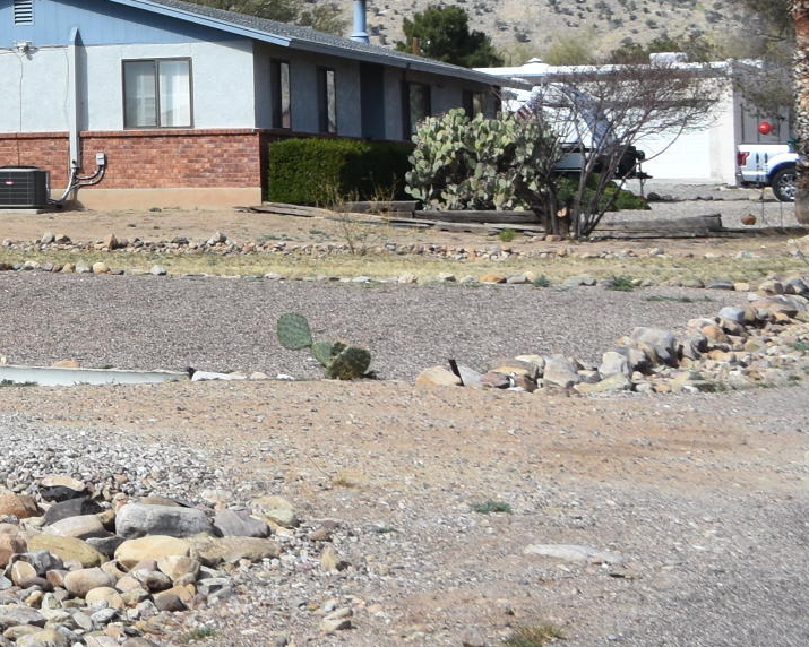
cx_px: -784
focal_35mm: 130
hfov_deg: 13.0
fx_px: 3113
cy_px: -144
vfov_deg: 11.6
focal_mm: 22
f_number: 8
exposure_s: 1/500
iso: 180
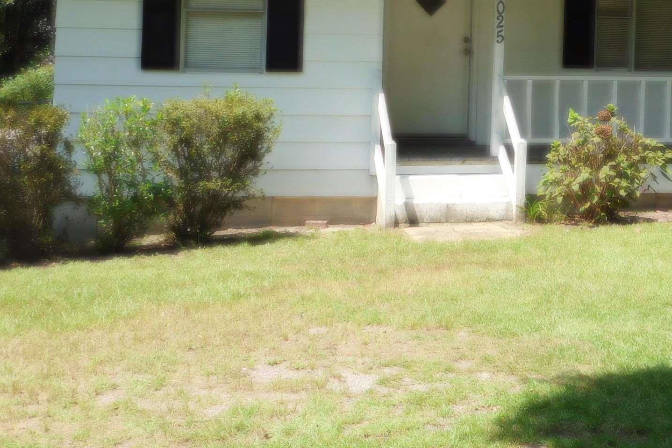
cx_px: 554
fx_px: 1493
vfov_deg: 16.6
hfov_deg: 24.9
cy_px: -23
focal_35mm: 80
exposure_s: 1/800
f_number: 3.5
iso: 125
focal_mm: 6.3
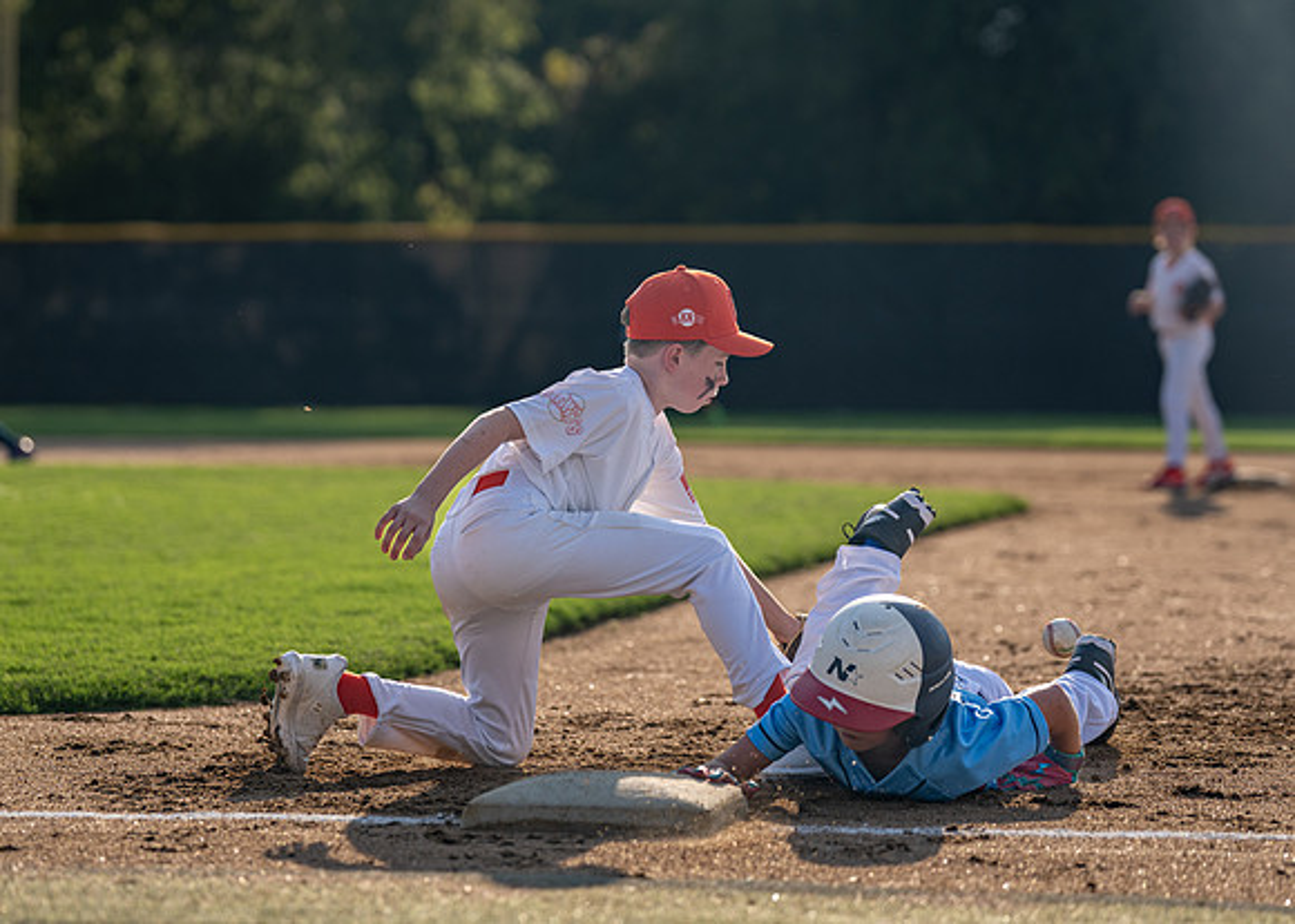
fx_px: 5345
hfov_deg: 13.8
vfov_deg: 9.9
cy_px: 402
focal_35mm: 145
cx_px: 640
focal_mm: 114
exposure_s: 1/3200
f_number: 2.8
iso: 250
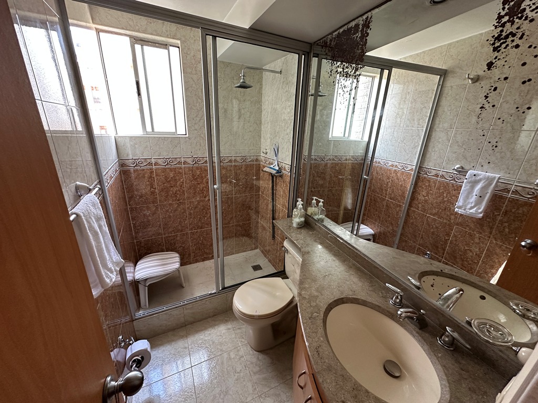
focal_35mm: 14
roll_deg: -2.5
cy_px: 202
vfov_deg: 85.7
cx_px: 269
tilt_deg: -17.7
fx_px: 218
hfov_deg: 102.1
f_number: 2.2
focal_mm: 2.22
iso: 320
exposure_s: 1/76
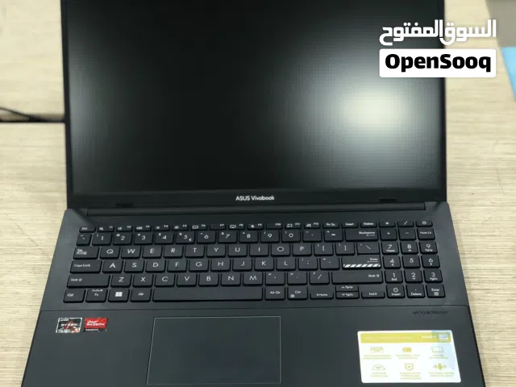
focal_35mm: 52
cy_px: 194
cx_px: 258
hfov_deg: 36.8
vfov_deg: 28.0
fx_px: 775
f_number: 2.4
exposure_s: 1/50
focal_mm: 6
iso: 25
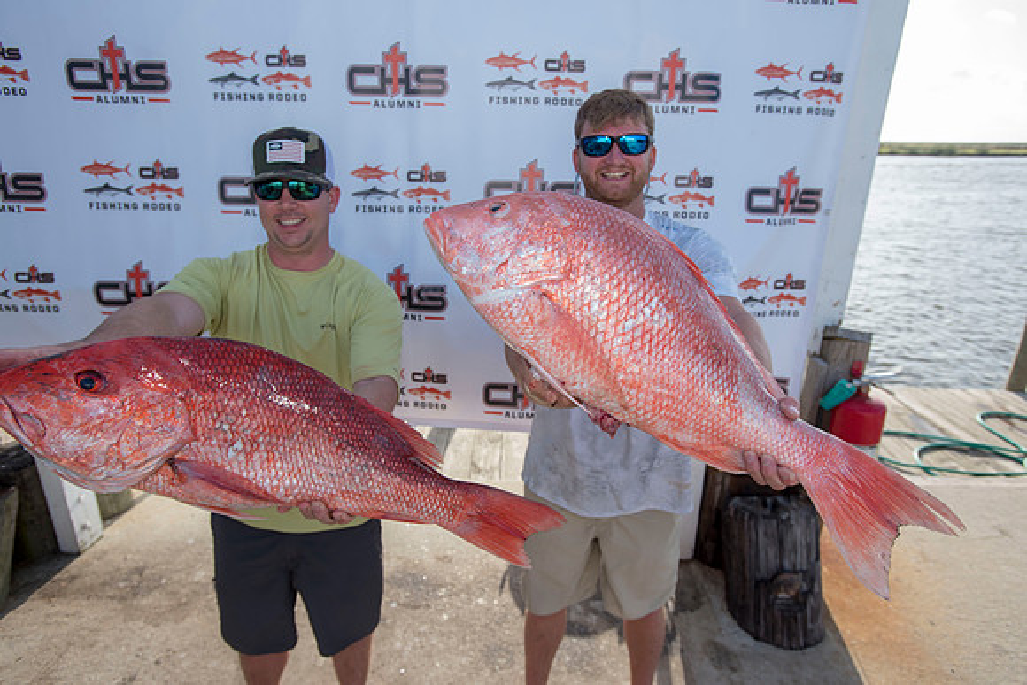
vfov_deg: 57.3
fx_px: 628
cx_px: 514
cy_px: 342
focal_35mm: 22
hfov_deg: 78.6
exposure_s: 1/500
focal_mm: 22
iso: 250
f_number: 4.5
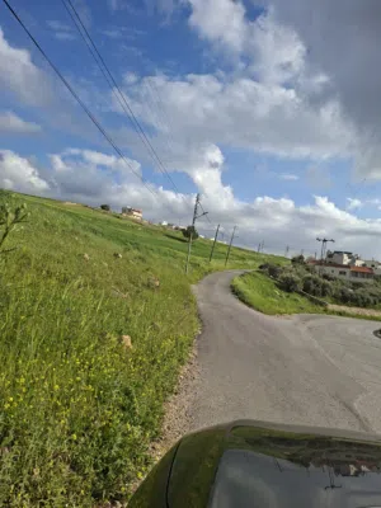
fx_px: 338
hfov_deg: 58.9
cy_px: 254
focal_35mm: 23
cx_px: 190
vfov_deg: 73.9
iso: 50
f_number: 1.8
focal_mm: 5.54
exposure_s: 1/1727
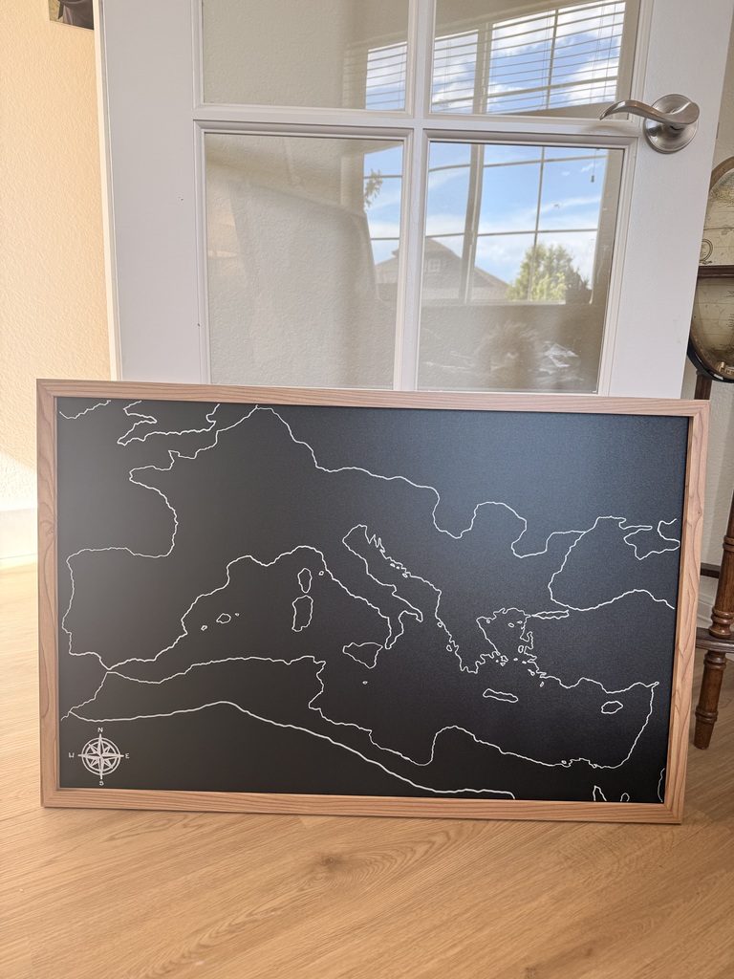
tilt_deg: -12.3
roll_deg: -2.1
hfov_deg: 56.8
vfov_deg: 71.6
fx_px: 679
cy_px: 490
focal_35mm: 24
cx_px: 367
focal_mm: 6.76
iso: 64
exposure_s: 1/131
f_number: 1.78
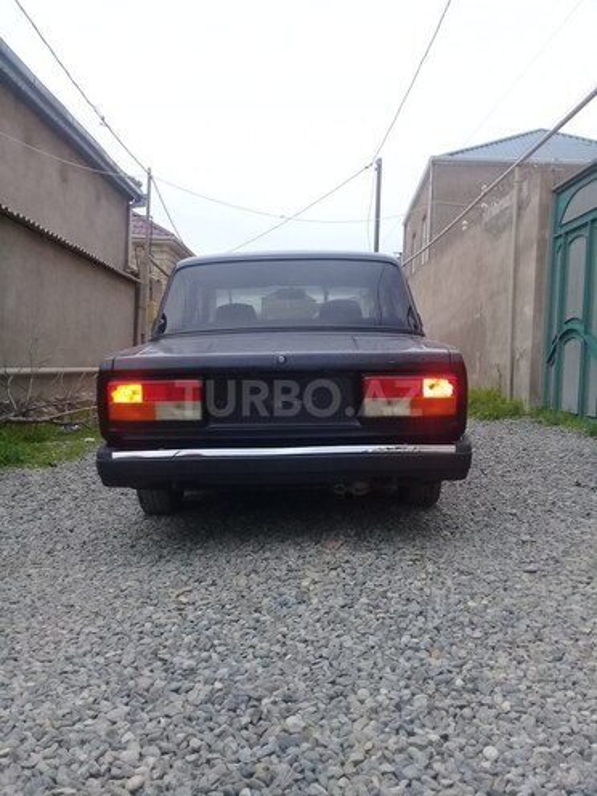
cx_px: 298
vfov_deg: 58.4
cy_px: 398
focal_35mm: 31
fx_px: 713
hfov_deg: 45.4
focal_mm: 3.3
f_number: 2.2
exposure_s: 1/150
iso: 50
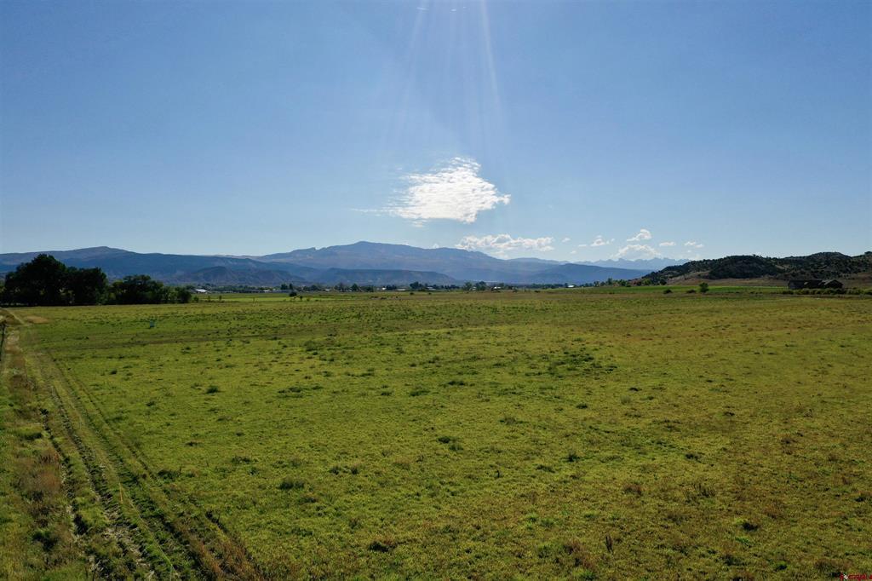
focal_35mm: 28
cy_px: 290
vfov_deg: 46.4
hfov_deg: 65.5
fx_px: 678
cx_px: 436
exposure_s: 1/1000
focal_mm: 10.26
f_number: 7.1
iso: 100
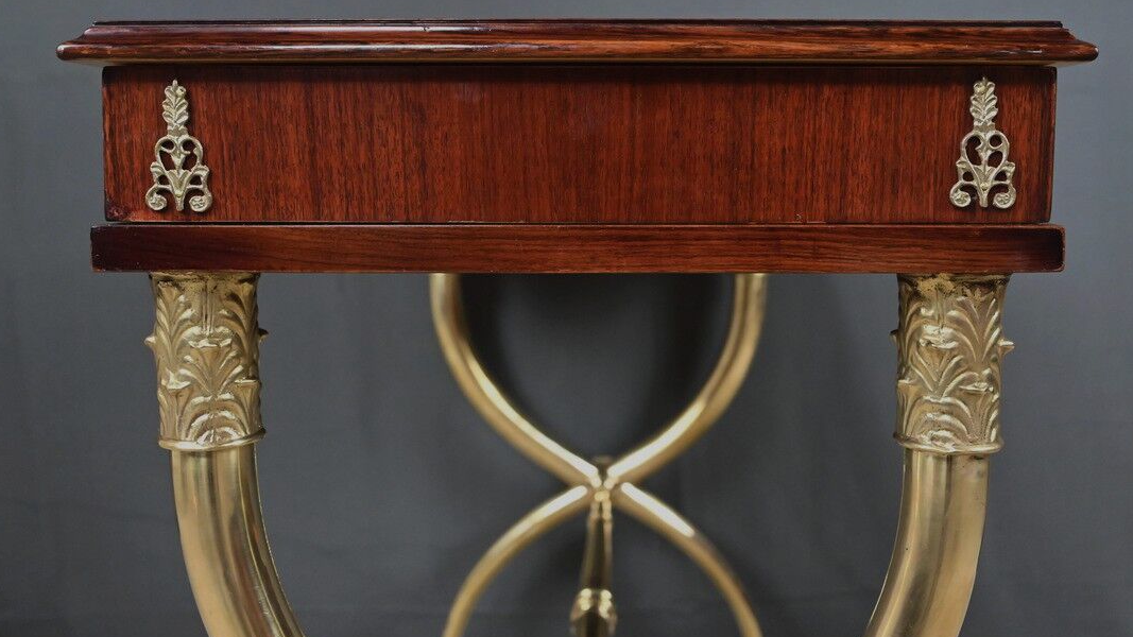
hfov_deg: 50.5
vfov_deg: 29.6
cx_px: 589
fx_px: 1202
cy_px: 244
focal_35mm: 40
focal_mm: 34
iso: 5000
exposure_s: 1/80
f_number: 5
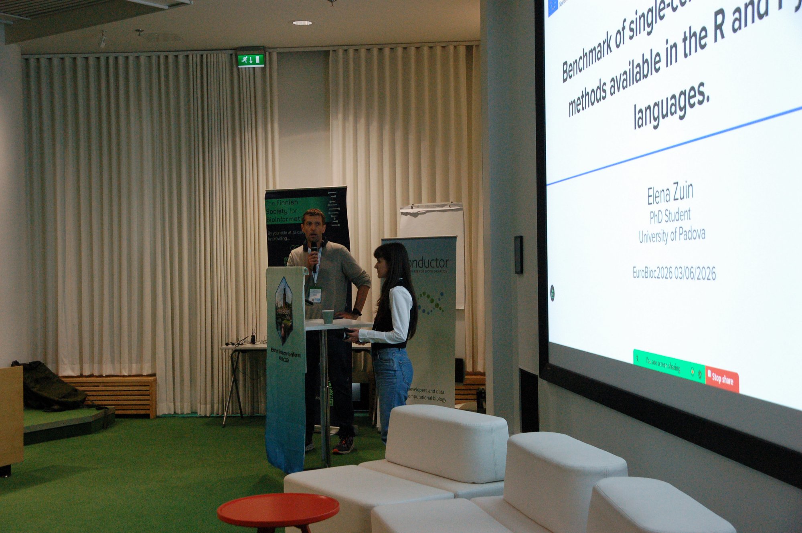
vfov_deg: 28.0
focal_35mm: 48
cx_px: 401
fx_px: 1068
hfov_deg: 41.1
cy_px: 266
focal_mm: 32
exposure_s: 1/125
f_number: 5
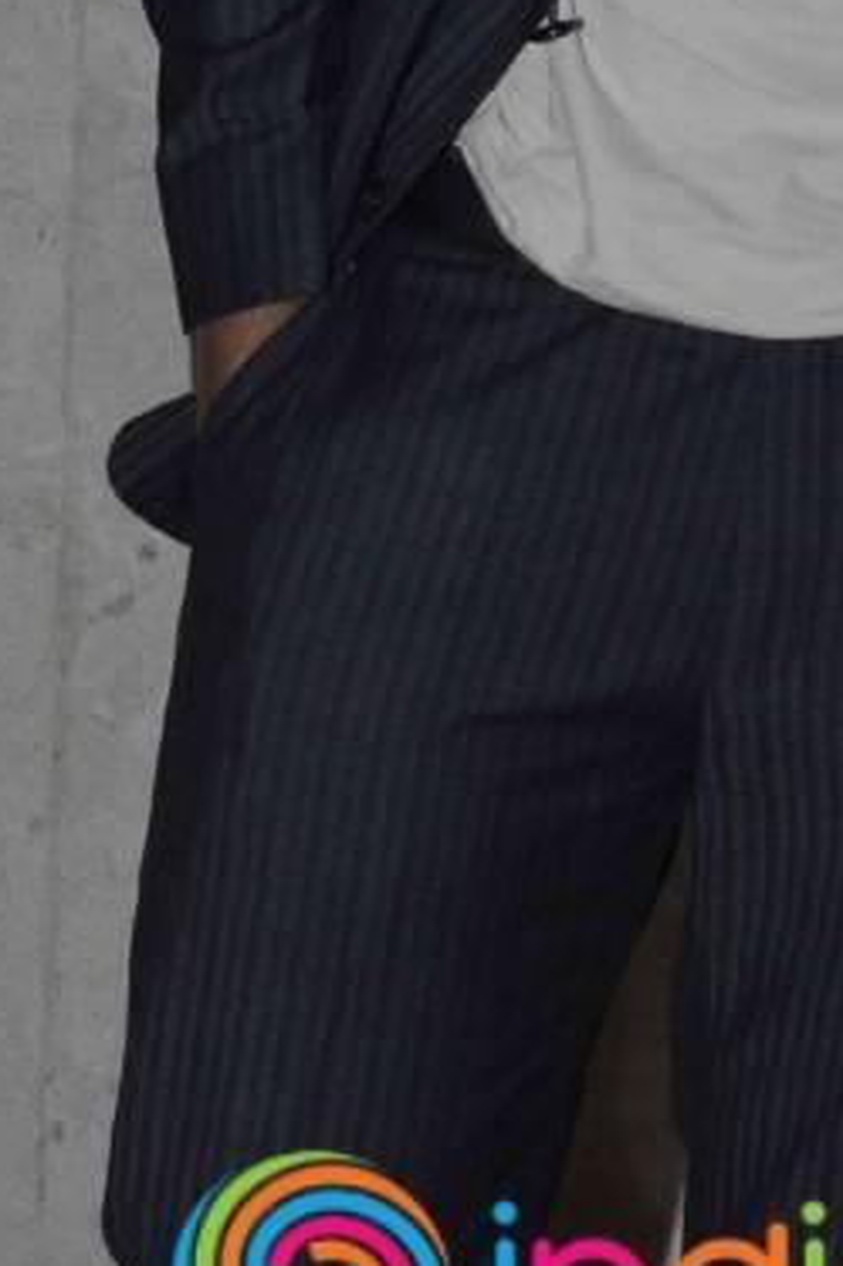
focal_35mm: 154
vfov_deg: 13.3
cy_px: 281
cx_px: 914
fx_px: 5414
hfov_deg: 8.8
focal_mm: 24
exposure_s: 1/200
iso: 800
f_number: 9
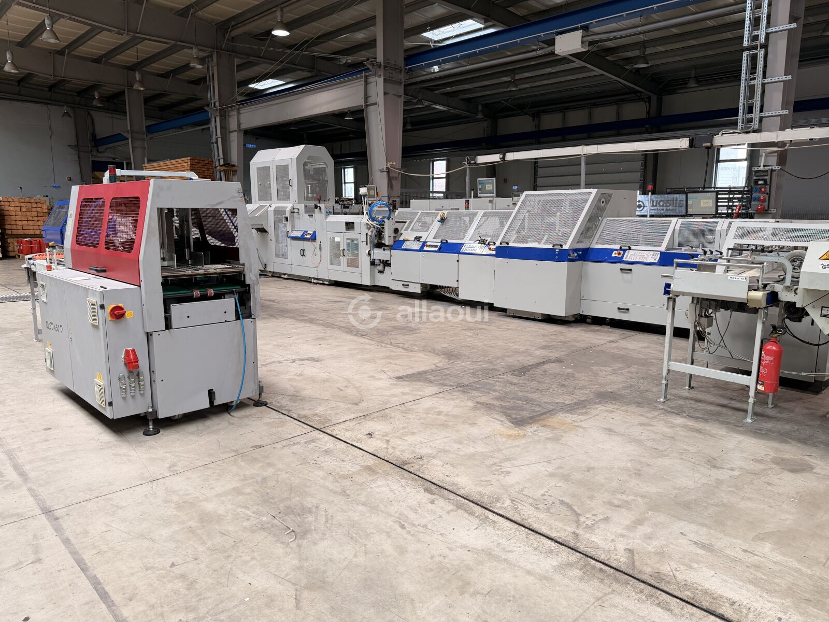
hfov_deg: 71.6
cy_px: 311
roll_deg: +0.7
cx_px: 414
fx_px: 575
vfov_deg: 56.8
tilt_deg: -9.8
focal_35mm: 24
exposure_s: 1/100
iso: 100
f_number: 1.78
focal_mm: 6.76
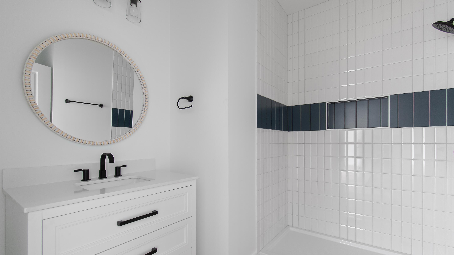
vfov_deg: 66.9
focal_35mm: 16
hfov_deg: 99.4
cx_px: 230
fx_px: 193
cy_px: 141
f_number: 4.5
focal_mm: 10
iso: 100
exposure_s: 1.3
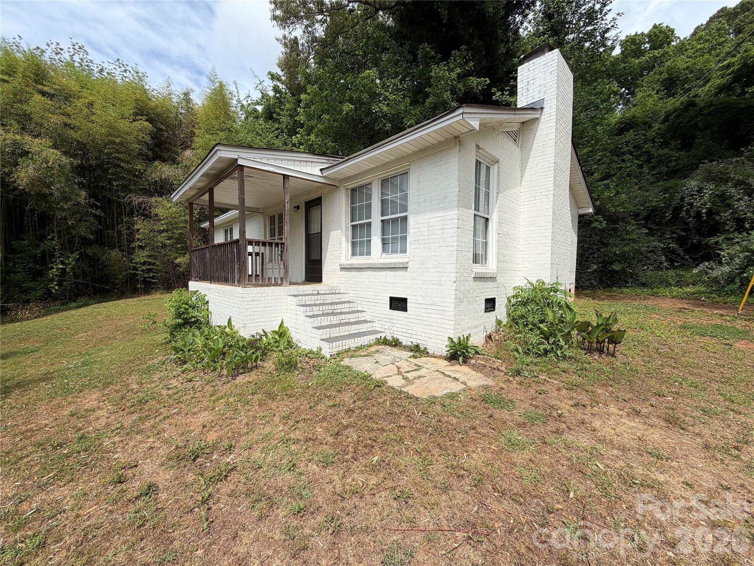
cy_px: 283
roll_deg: -0.4
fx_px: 305
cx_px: 377
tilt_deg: -2.5
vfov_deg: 85.7
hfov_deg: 102.1
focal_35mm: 14
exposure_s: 1/876
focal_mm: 2.22
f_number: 2.2
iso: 20
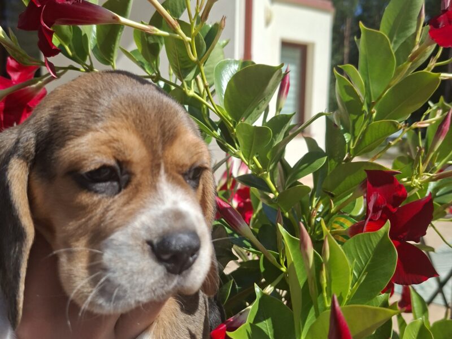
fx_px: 300
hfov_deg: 73.9
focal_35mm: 23
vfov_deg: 58.9
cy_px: 170
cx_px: 226
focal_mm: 5.54
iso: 50
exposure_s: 1/2183
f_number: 1.8
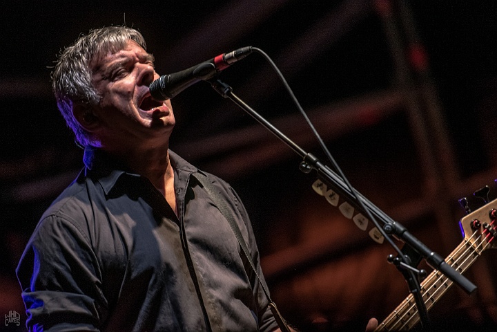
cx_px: 248
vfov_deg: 4.6
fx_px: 4141
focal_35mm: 300
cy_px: 166
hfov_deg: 6.9
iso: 1250
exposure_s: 1/100
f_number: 2.8
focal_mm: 200
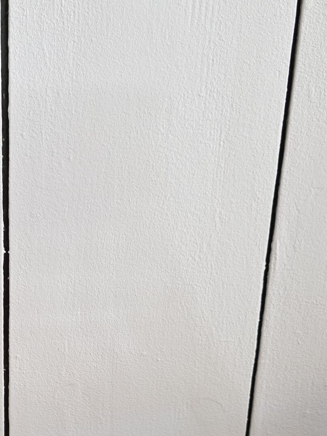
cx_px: -1
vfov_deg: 34.2
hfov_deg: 25.2
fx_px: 693
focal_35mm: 55
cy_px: 324
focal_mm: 6.3
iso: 1250
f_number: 1.7
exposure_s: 1/120
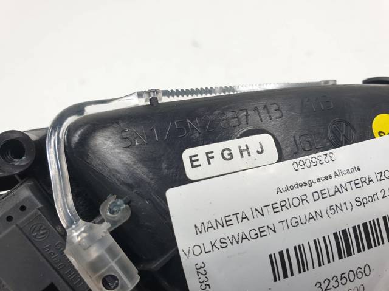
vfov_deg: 53.0
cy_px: 146
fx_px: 292
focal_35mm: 26
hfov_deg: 67.3
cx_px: 194
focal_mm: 4.3
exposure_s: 1/153
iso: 50
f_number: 2.4
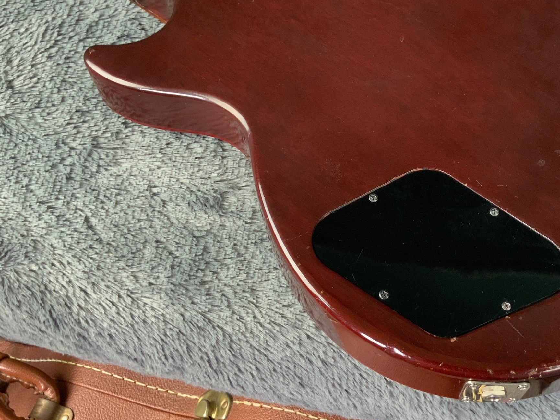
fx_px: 696
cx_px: 399
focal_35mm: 43
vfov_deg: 33.5
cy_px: 170
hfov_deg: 42.9
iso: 200
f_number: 1.8
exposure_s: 1/50
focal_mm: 3
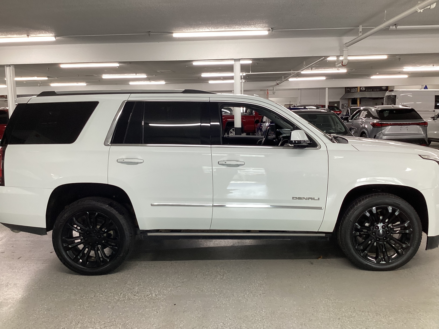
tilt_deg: -10.8
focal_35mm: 31
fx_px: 393
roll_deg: +1.2
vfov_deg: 45.4
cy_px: 164
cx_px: 220
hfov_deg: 58.4
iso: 80
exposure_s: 1/50
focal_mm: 3.3
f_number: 2.4
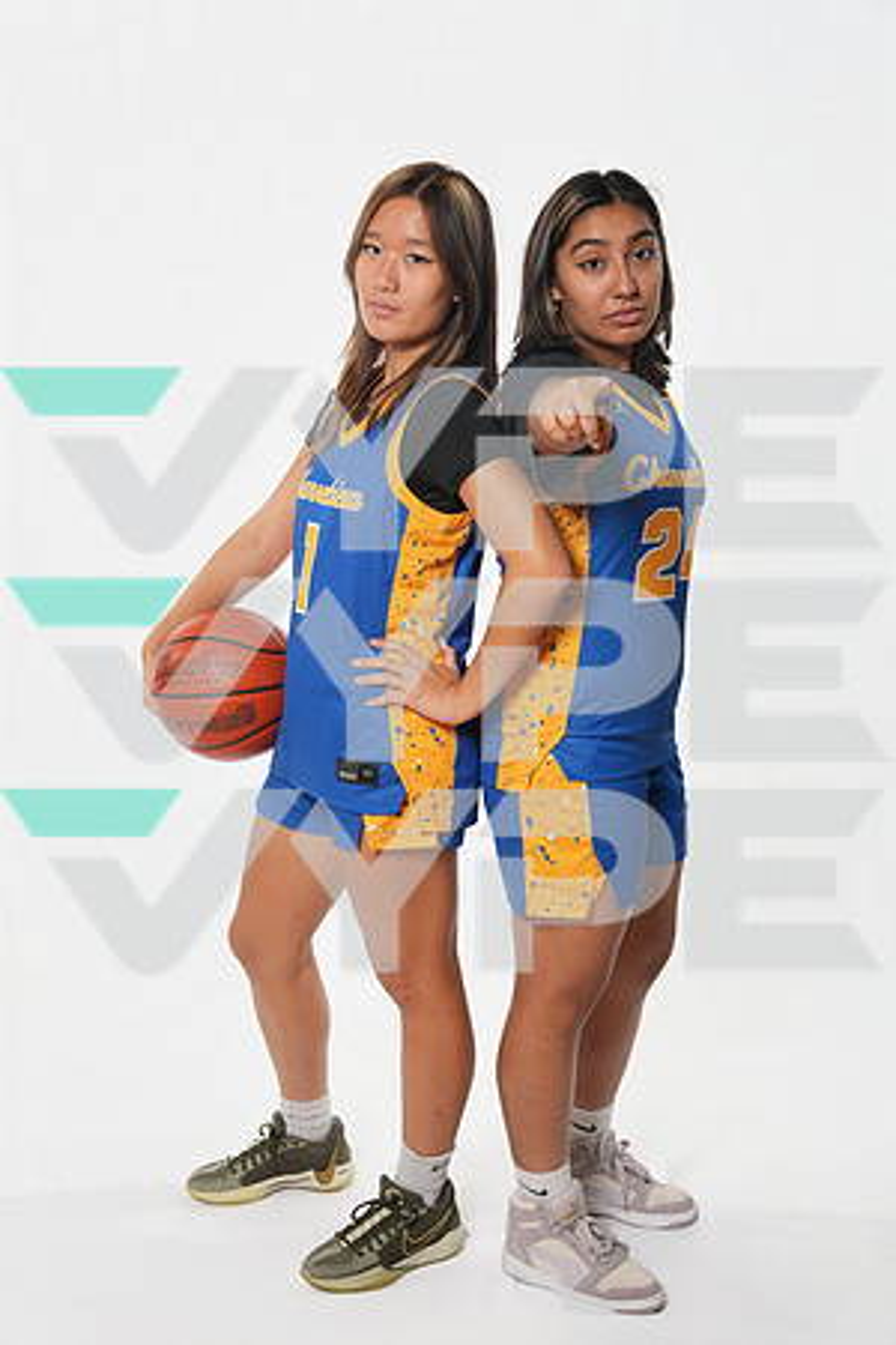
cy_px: 672
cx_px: 448
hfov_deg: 26.6
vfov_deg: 39.1
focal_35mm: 51
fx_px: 1893
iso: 500
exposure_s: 1/125
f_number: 7.1
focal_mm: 50.7
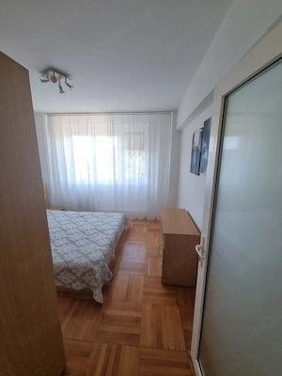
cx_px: 141
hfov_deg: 89.9
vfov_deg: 106.2
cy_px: 188
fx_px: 141
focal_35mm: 13
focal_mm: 2.2
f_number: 2.2
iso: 64
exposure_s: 1/50
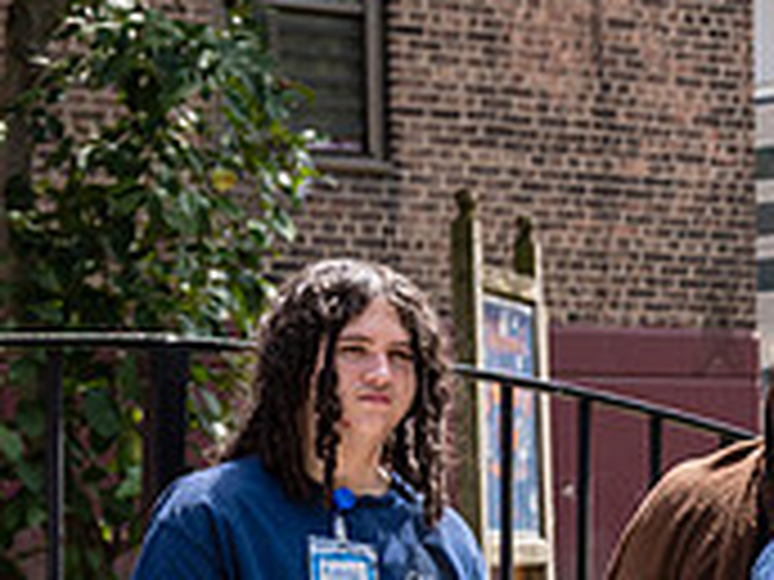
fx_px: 3421
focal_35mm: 153
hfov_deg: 11.7
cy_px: 589
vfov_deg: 9.6
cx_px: 1477
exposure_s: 1/500
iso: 200
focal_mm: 40
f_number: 4.5
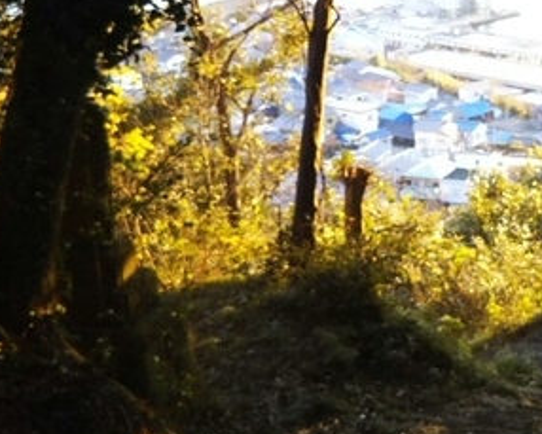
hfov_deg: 22.9
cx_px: 442
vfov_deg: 18.2
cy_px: -19
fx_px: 1316
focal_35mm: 82
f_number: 2.2
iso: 100
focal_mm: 4
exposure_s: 1/120
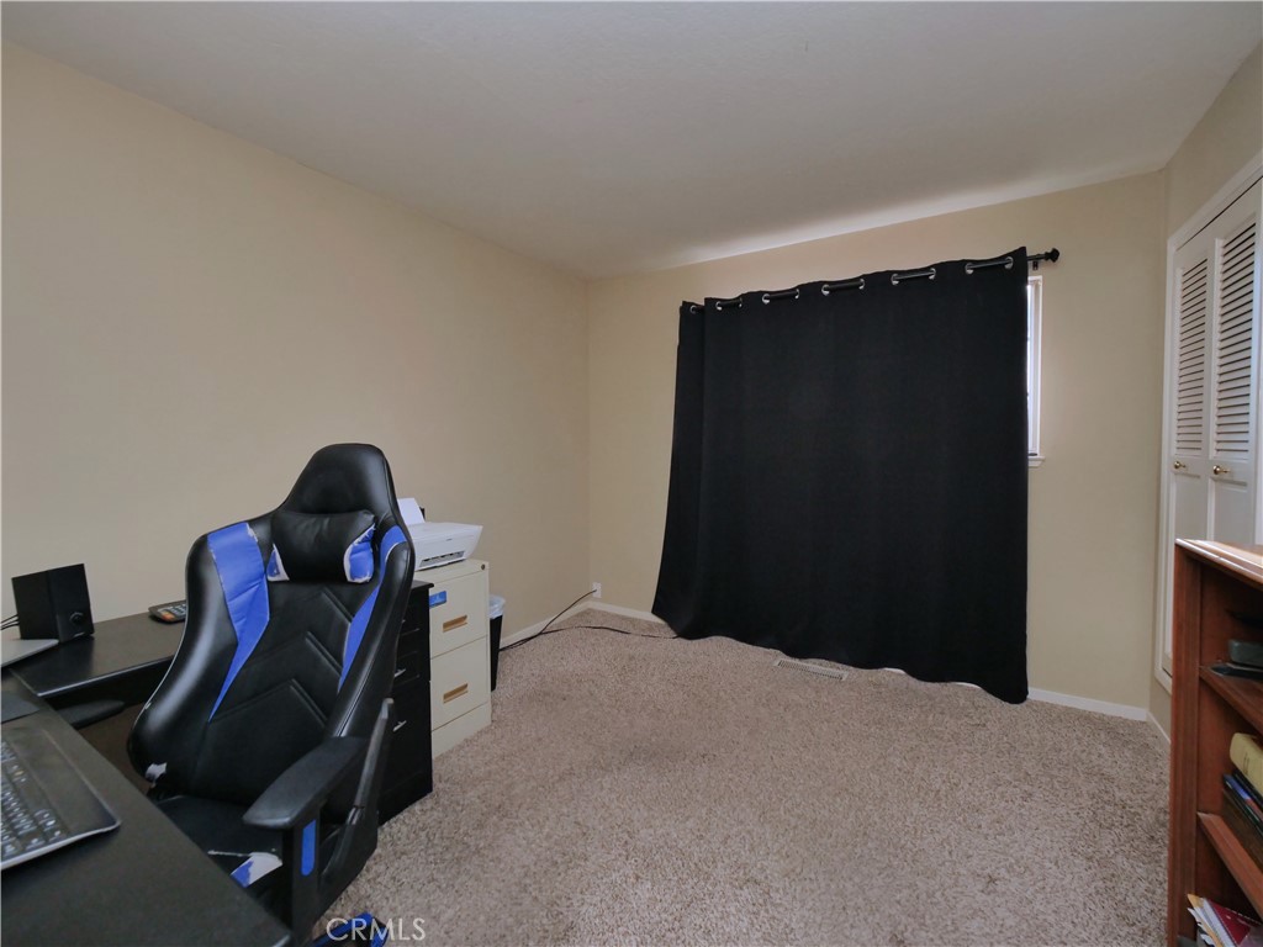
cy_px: 474
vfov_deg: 85.7
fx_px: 511
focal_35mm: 14
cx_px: 632
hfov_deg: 102.1
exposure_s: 1/200
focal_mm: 7
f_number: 4.5
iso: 800
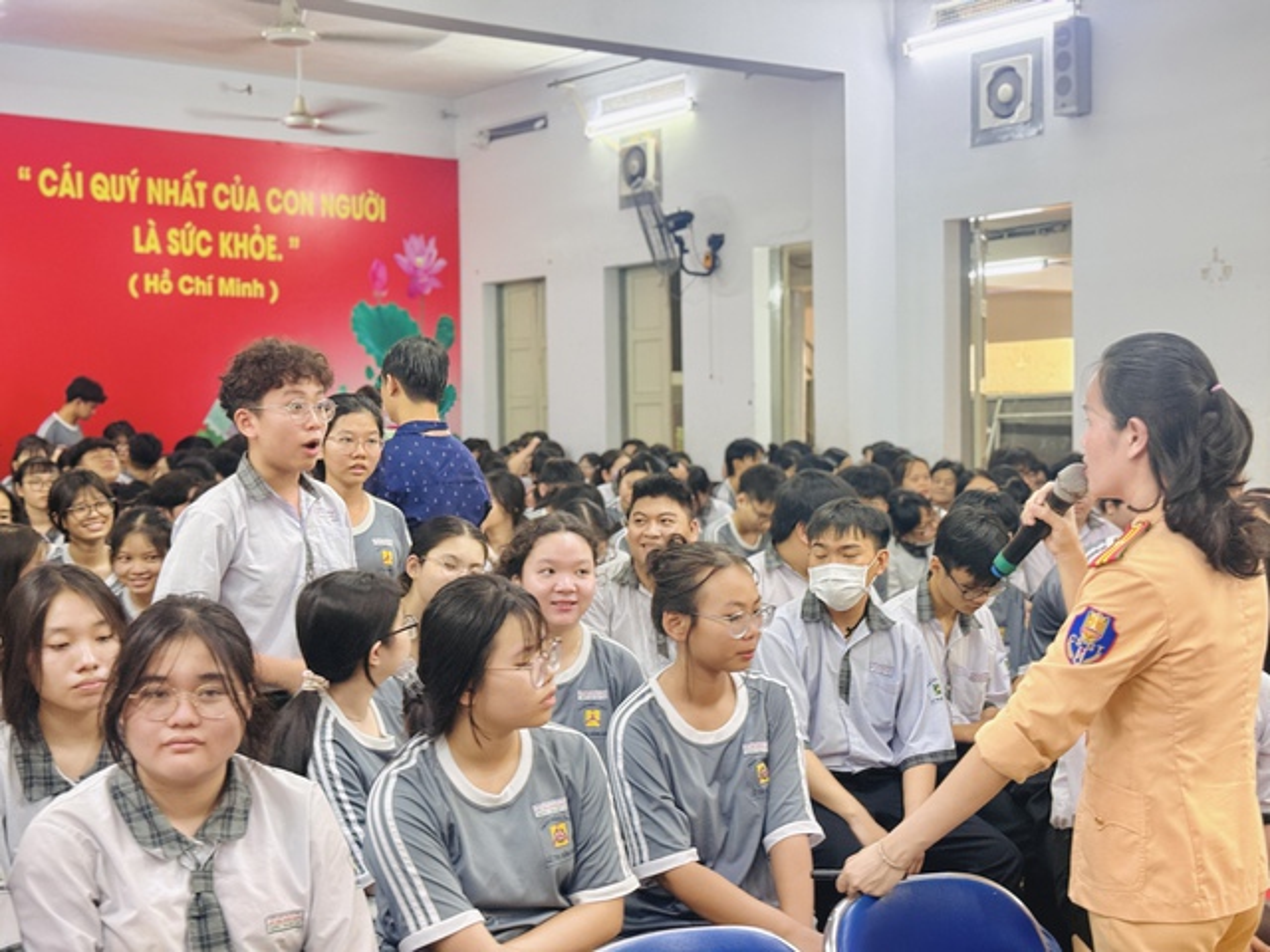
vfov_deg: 30.3
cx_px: 635
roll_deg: +0.5
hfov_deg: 39.7
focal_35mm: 48
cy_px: 476
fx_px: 1761
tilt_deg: -1.9
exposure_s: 1/33
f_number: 1.78
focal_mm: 6.76
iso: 200
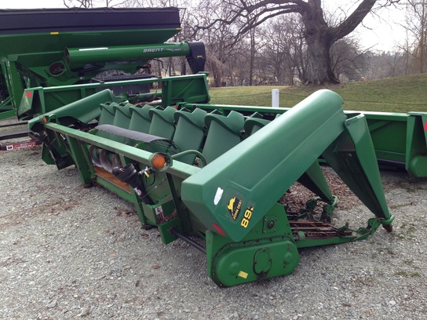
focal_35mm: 33
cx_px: 214
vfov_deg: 42.9
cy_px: 160
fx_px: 407
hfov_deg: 55.4
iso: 64
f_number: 2.4
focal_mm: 4.13
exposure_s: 1/521
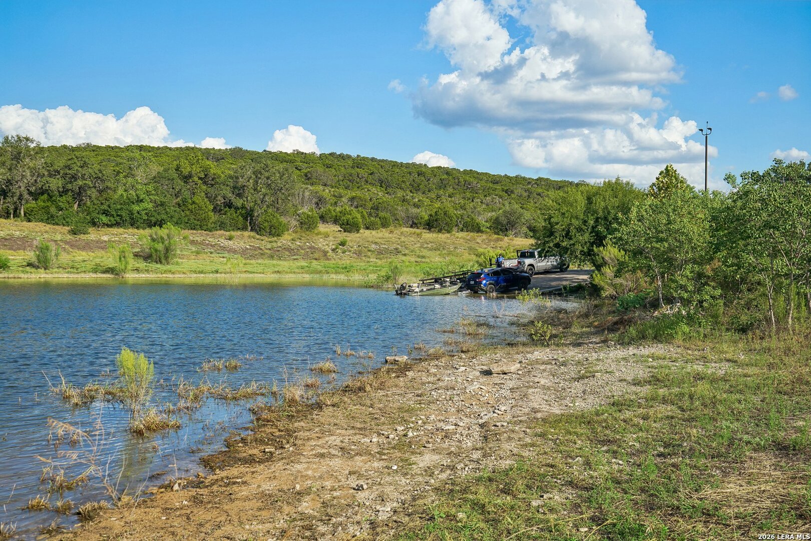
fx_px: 788
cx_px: 406
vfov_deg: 37.9
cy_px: 270
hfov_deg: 54.4
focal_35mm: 35
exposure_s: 1/320
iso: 200
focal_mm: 35
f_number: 8
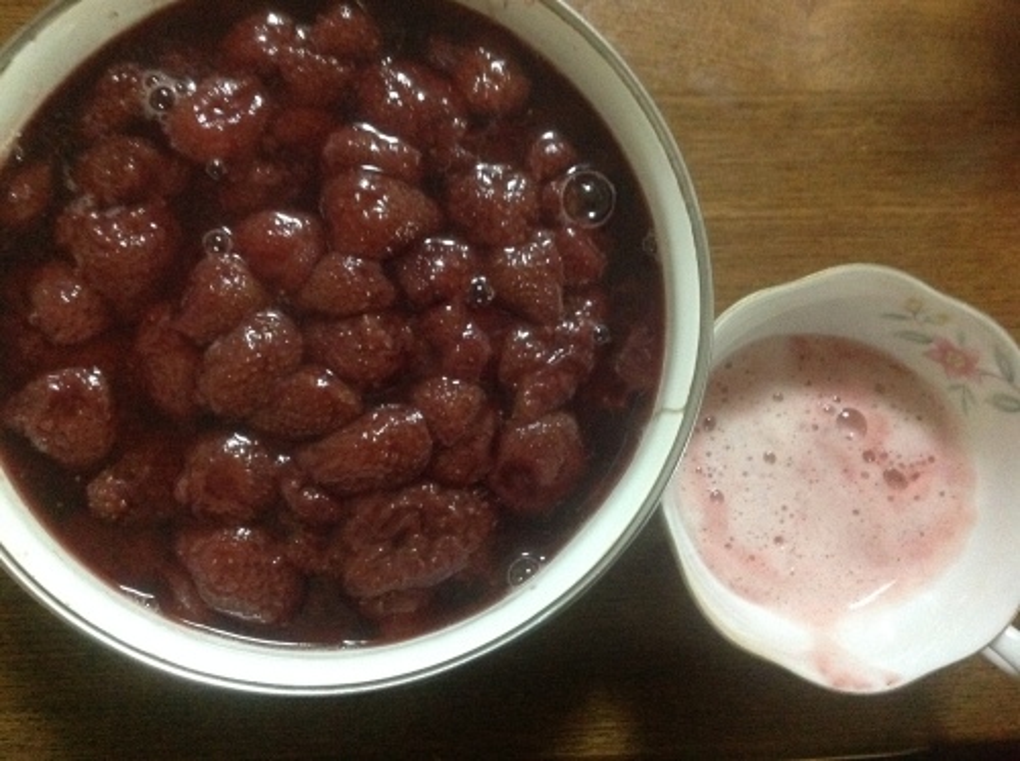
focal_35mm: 35
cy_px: 380
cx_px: 510
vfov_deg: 40.6
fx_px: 1029
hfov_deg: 52.7
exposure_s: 1/15
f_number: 2.4
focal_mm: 4.28
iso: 800
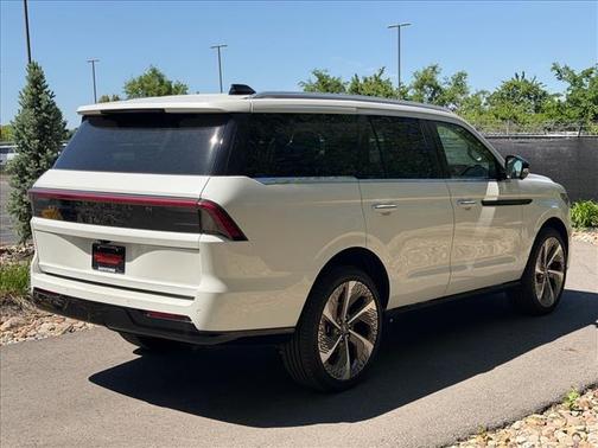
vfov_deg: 30.3
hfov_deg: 39.7
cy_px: 224
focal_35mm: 48
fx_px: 829
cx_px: 299
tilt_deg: -4.5
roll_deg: +2.5
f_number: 1.78
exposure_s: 1/4878
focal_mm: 6.76
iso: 80
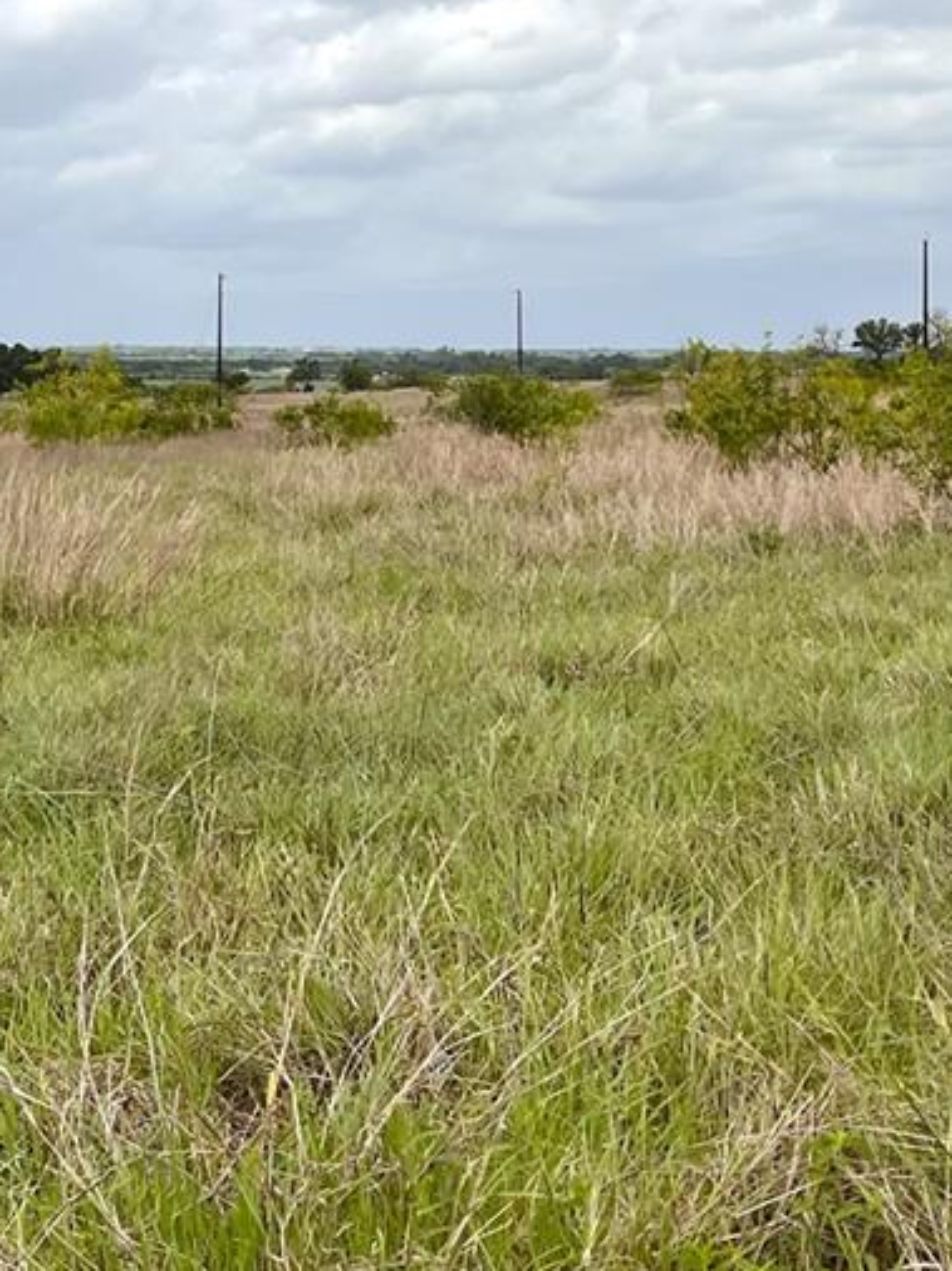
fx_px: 2899
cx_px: 178
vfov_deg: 24.5
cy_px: 352
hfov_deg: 18.5
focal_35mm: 79
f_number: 1.5
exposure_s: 1/8696
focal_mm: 5.7
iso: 50
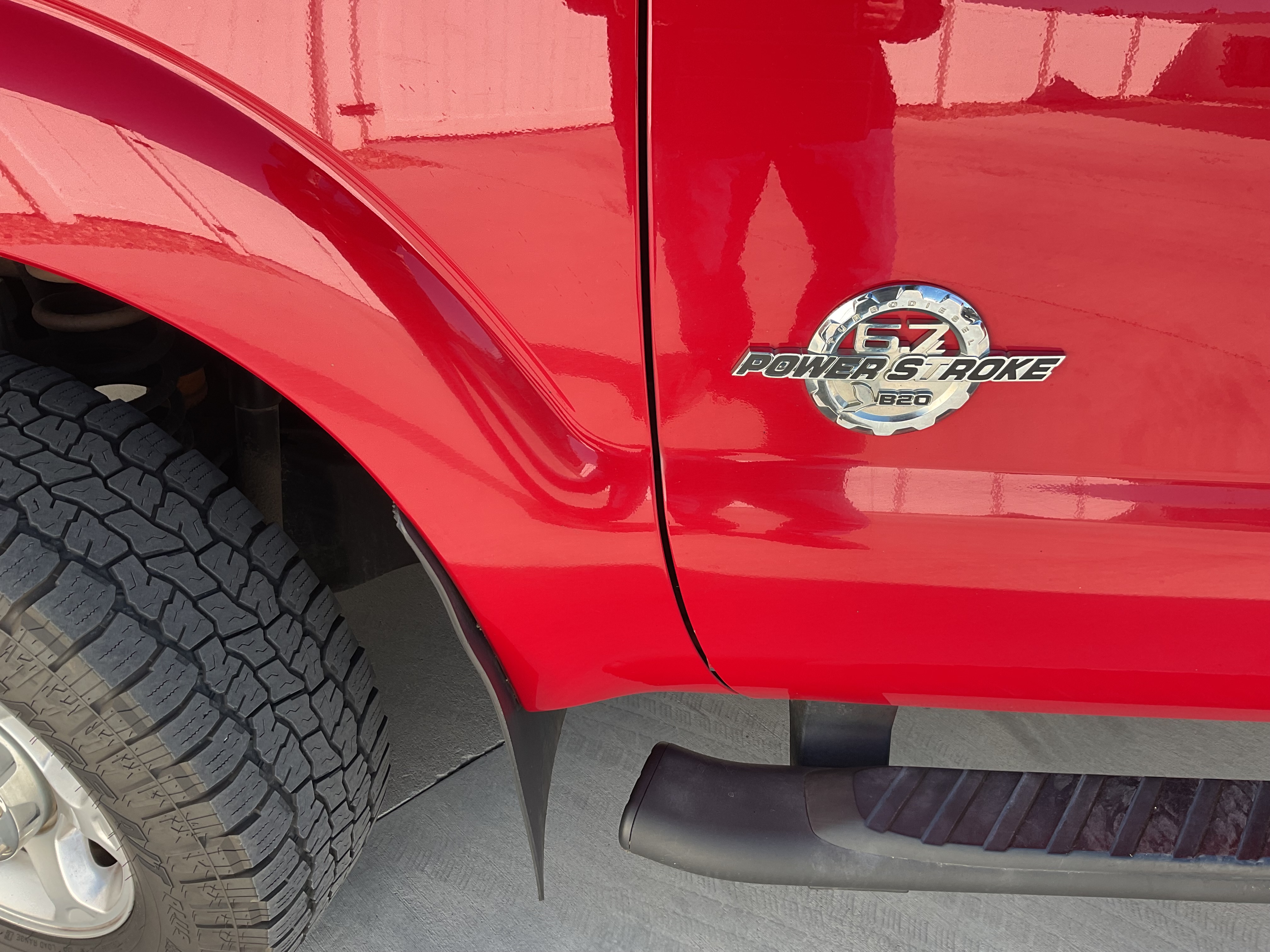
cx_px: 635
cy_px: 476
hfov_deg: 61.7
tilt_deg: -34.8
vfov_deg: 48.2
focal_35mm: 29
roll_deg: -0.8
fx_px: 1064
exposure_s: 1/287
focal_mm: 3
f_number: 1.8
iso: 16
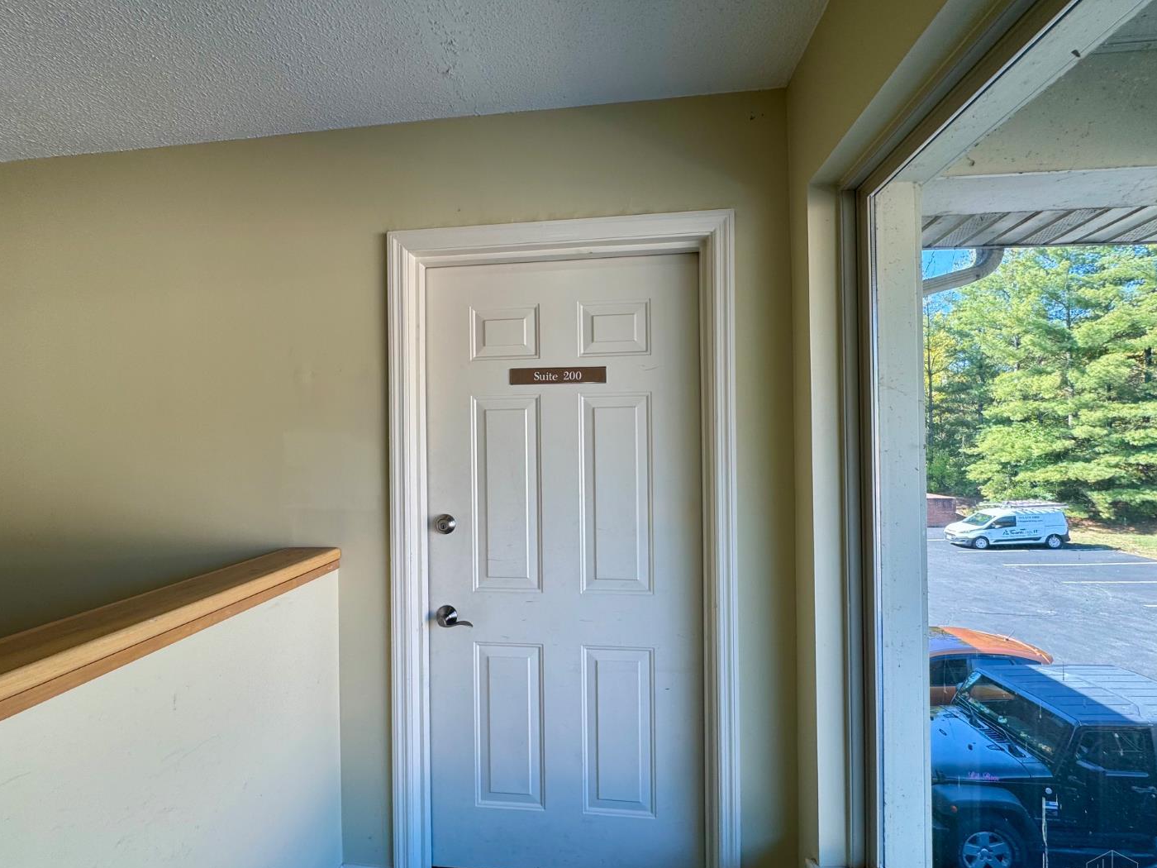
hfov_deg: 98.1
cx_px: 551
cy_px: 451
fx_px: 501
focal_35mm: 15
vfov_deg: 81.7
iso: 50
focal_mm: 2.22
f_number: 2.2
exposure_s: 1/120
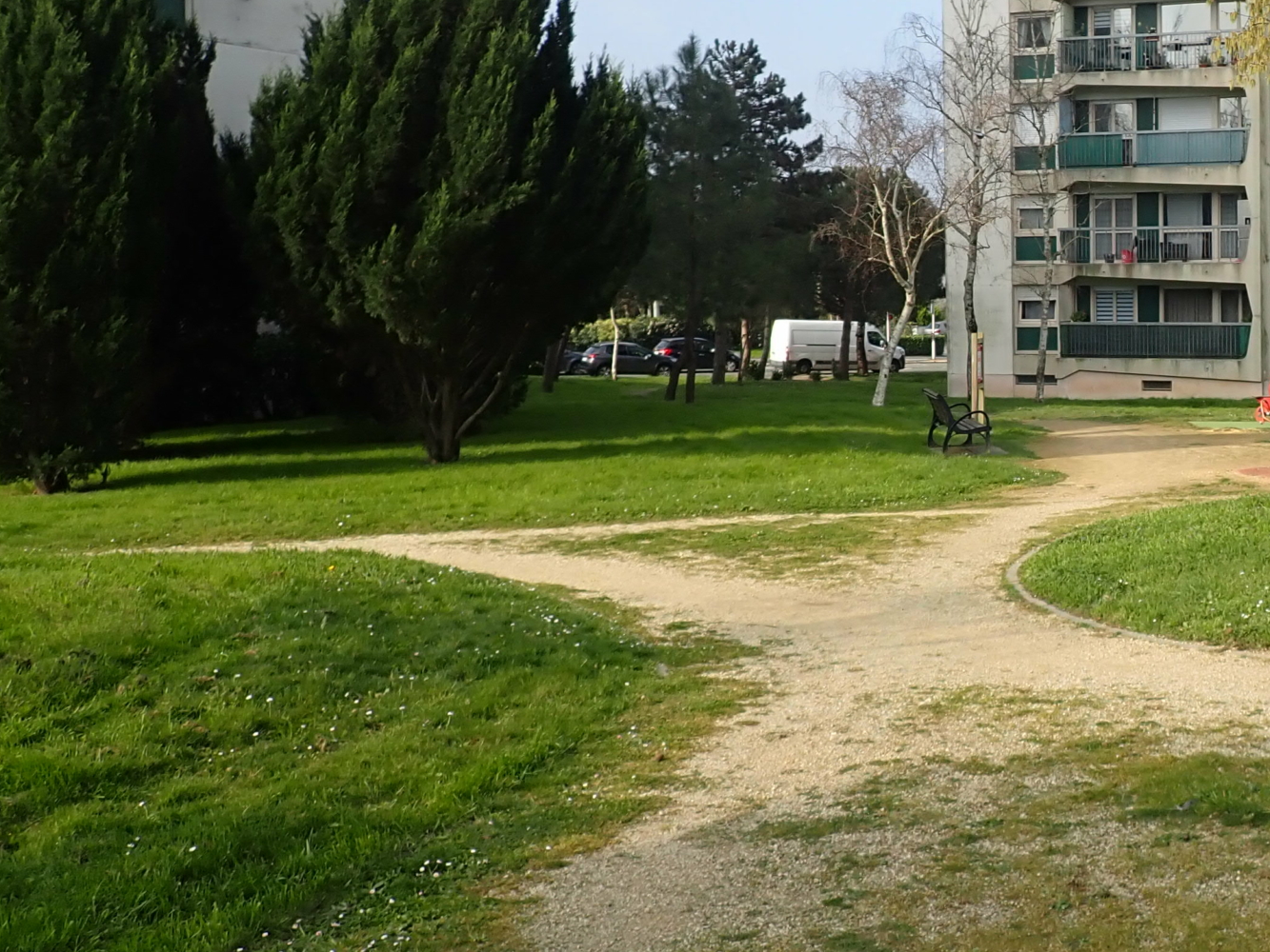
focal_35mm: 48
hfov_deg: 37.7
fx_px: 1761
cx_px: 1081
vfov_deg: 30.0
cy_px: 311
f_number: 2.8
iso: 100
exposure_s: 1/1000
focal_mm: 4.5
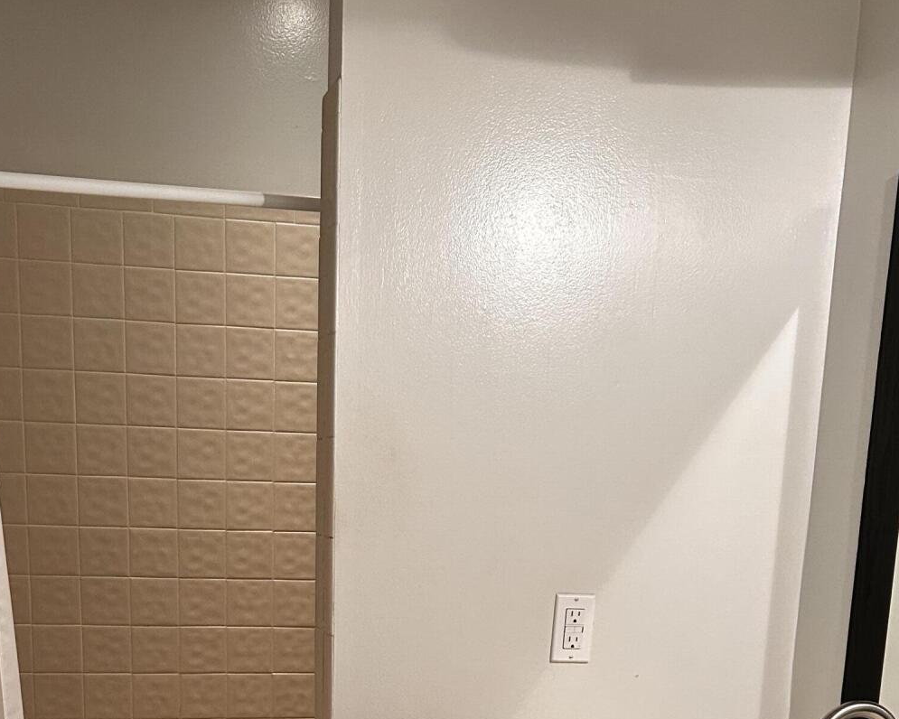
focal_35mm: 51
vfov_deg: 27.0
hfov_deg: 36.5
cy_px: 812
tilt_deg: -13.5
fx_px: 1357
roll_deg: -1.9
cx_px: 362
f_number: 1.5
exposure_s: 1/60
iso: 200
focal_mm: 5.7
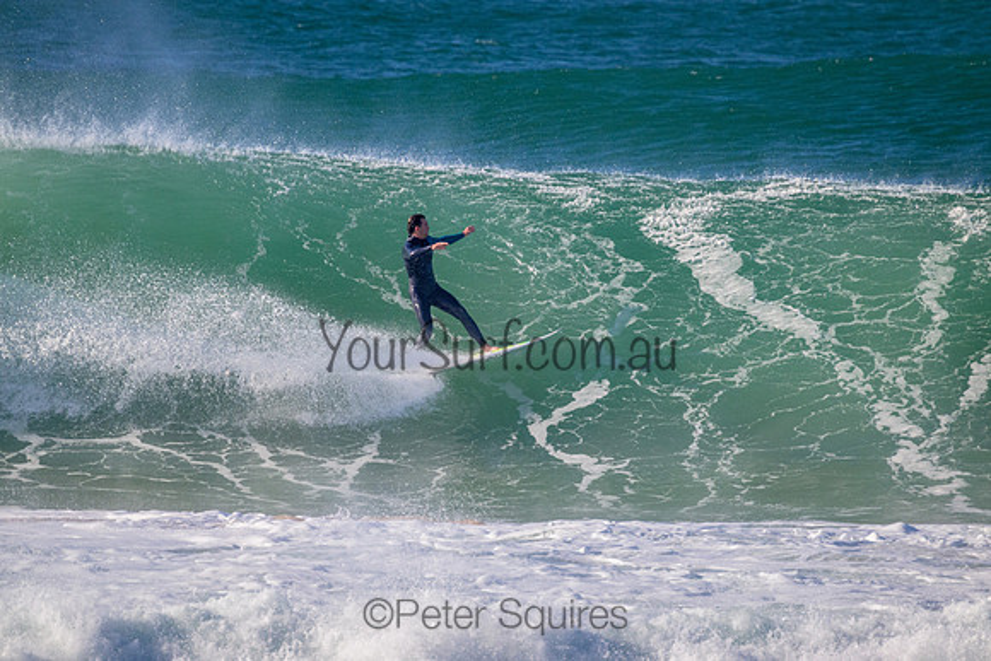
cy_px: 330
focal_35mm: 800
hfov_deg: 2.6
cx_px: 496
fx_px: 22026
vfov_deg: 1.7
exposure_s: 1/2000
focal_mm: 800
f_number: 11
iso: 2000
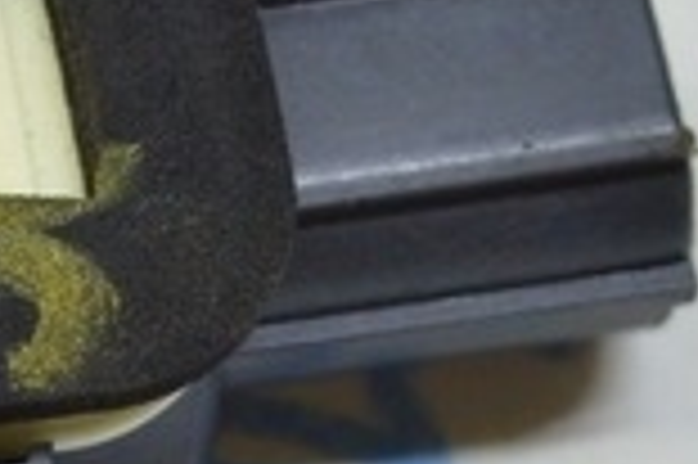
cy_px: 354
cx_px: -198
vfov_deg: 4.3
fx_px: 6159
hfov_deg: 6.4
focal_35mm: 318
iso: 400
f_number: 4.5
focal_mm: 32
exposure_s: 1/60
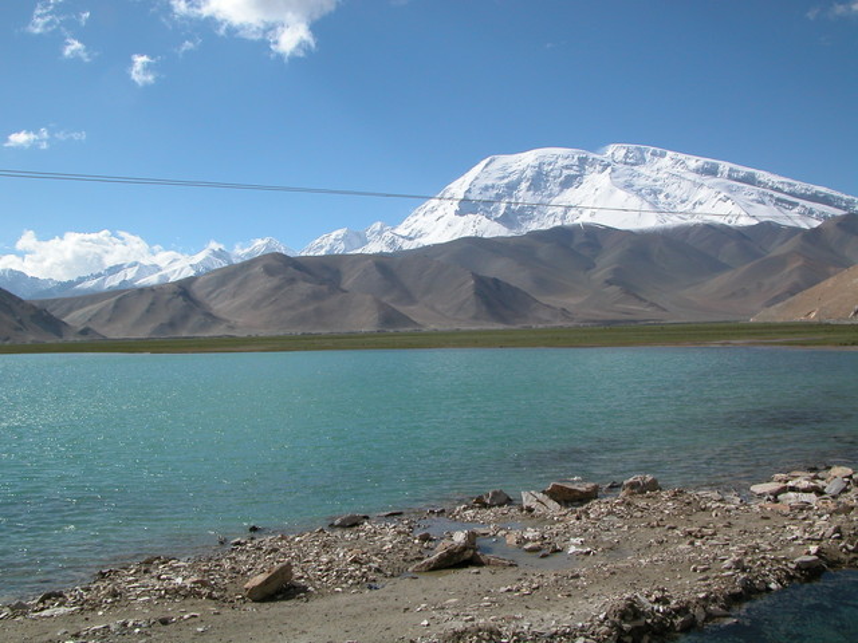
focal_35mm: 35
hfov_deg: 52.6
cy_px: 322
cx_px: 429
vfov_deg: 40.7
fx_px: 868
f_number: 8
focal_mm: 9
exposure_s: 1/423
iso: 100
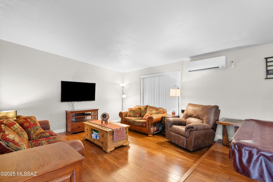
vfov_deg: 73.7
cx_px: 136
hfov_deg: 96.8
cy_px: 91
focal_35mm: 16
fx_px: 121
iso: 1600
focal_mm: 16
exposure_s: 1/1.25
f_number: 22
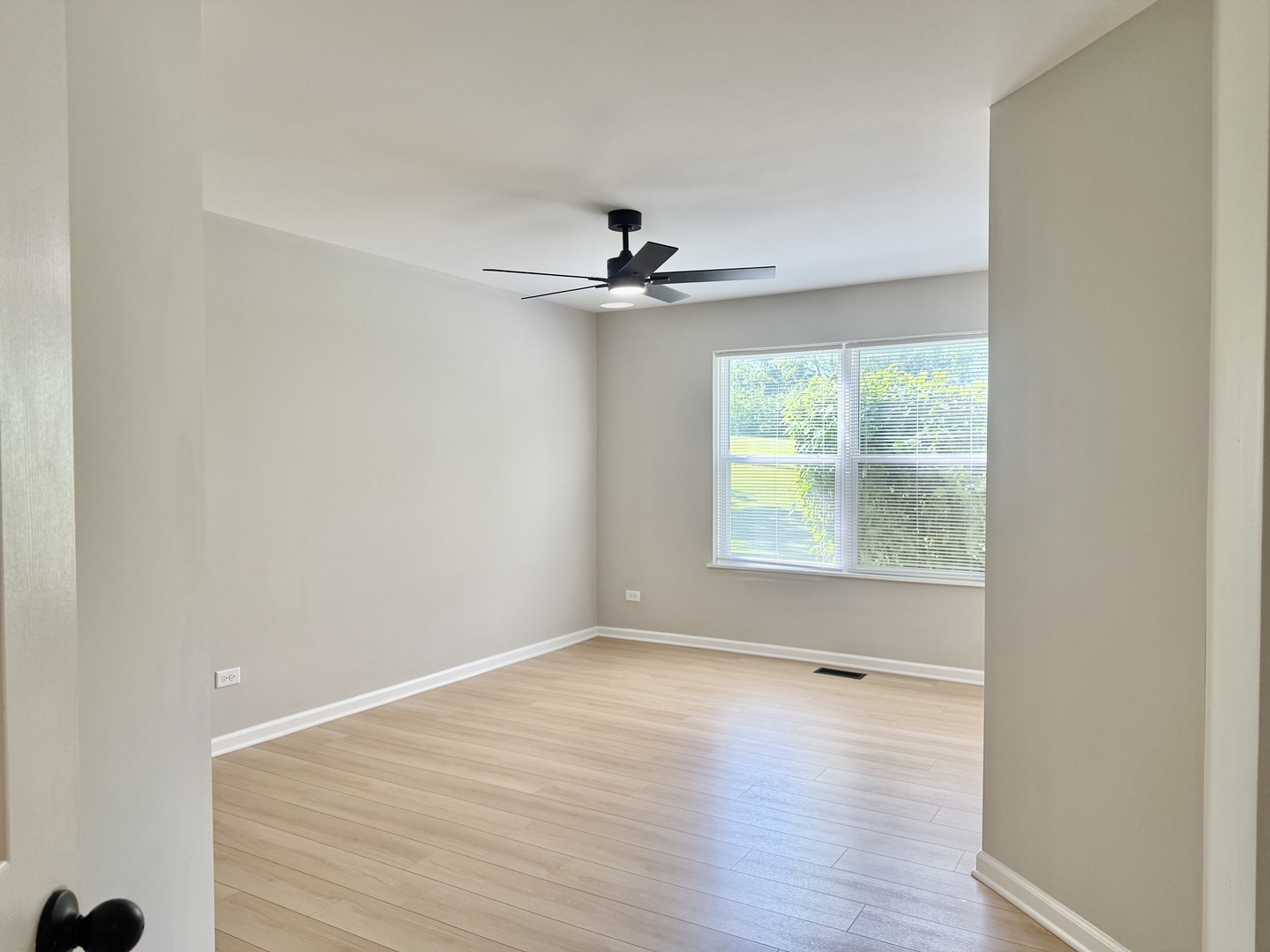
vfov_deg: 56.8
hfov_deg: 71.6
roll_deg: -0.1
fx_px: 881
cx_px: 635
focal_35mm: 24
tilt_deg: -0.3
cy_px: 476
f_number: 1.78
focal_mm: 6.76
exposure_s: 1/237
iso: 125
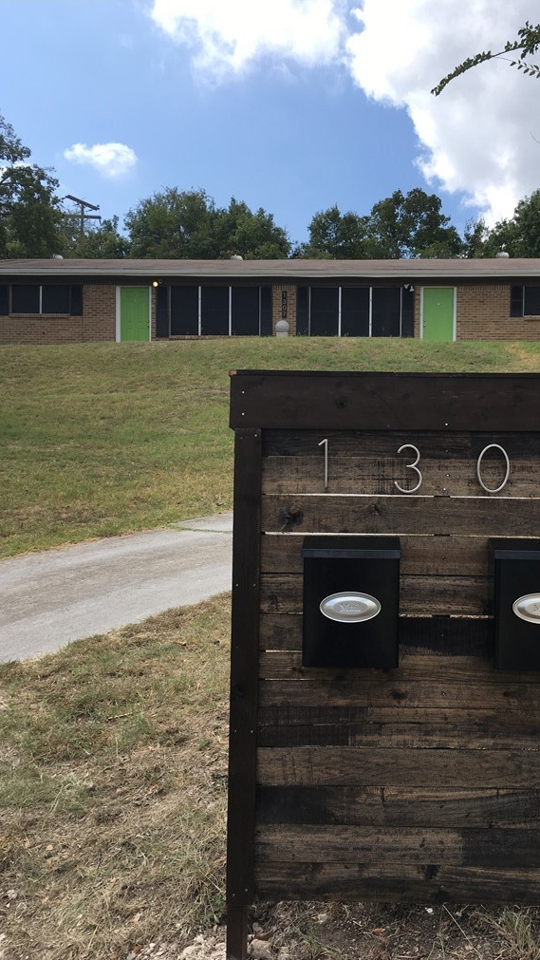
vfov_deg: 61.0
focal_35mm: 32
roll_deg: -0.8
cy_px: 484
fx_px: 814
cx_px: 339
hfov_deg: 36.5
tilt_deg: +0.0
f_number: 2.2
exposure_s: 1/1148
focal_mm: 4.15
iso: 25
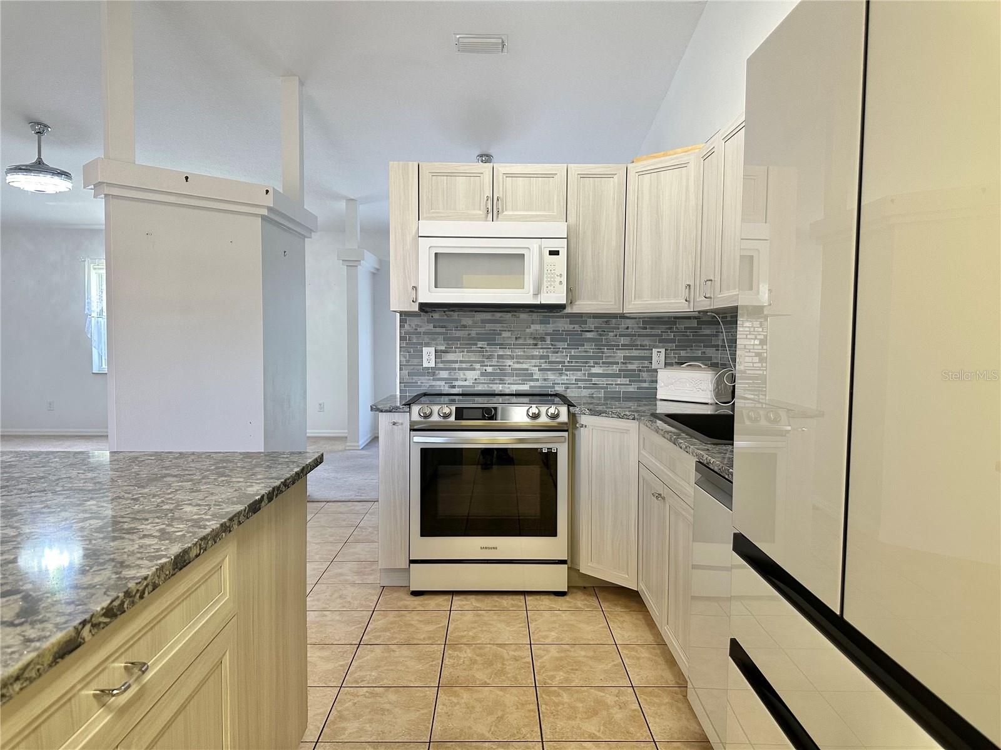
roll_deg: -0.8
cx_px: 500
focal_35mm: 24
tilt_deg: -2.6
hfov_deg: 71.6
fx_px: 694
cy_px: 375
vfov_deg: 56.8
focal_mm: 6.86
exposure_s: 1/120
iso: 200
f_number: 1.78
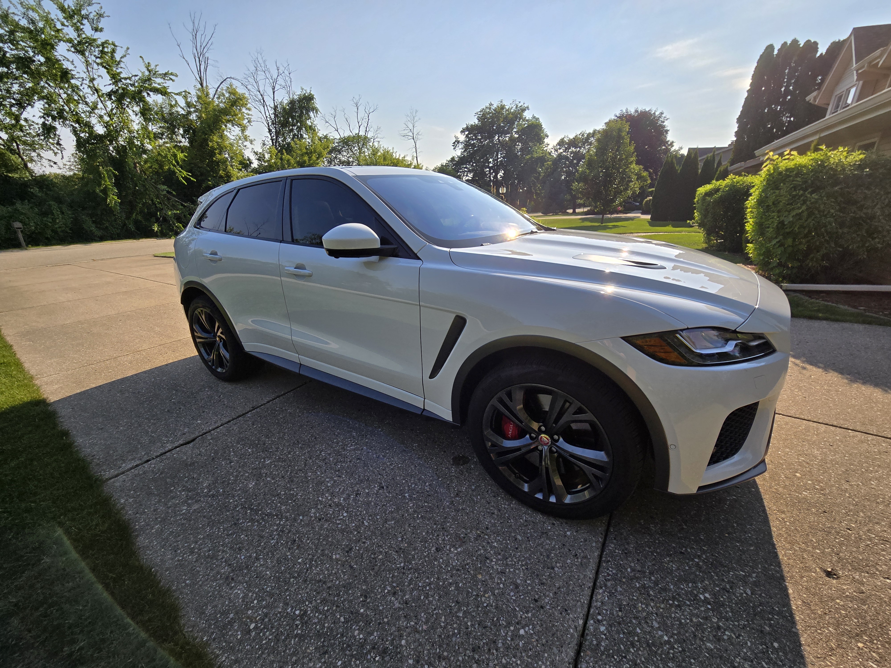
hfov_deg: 106.2
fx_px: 335
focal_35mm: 13
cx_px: 446
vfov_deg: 89.9
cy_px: 334
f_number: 2.2
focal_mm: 2.2
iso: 50
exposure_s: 1/2404
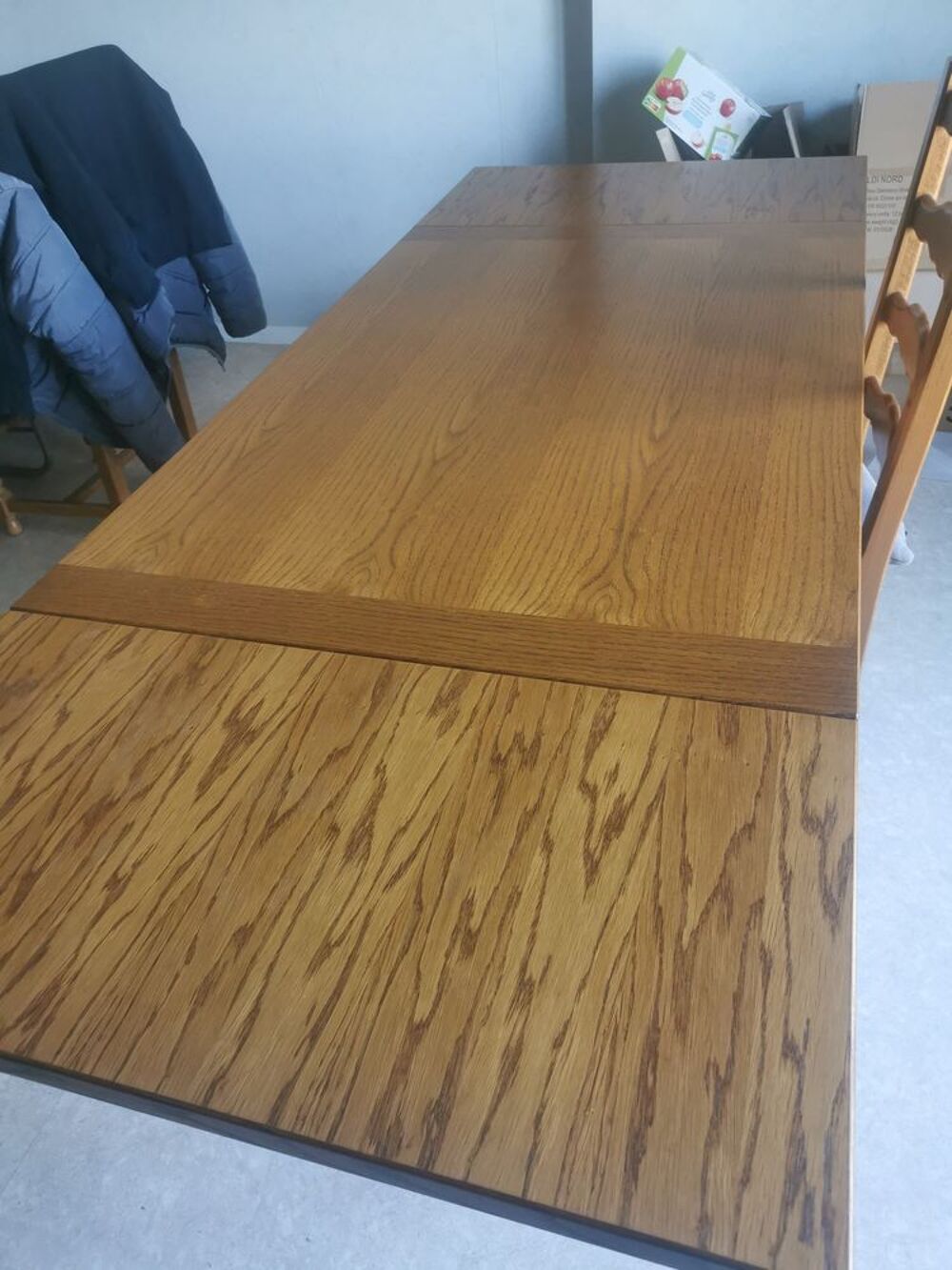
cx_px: 476
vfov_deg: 65.3
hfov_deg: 51.4
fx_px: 990
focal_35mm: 27
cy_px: 635
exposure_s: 1/50
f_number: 1.8
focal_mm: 5.58
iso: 160
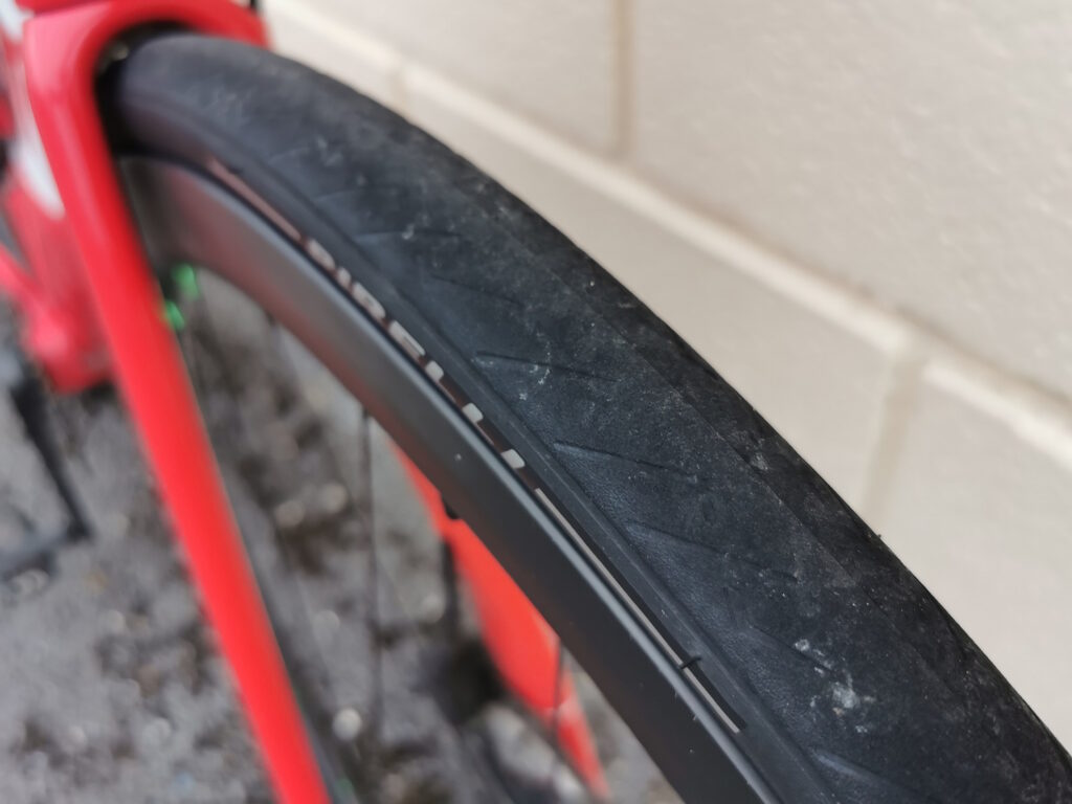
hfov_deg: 63.4
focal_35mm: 28
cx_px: 536
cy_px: 402
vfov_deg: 49.7
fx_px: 867
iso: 50
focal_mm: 5.56
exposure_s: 1/1414
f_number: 1.6
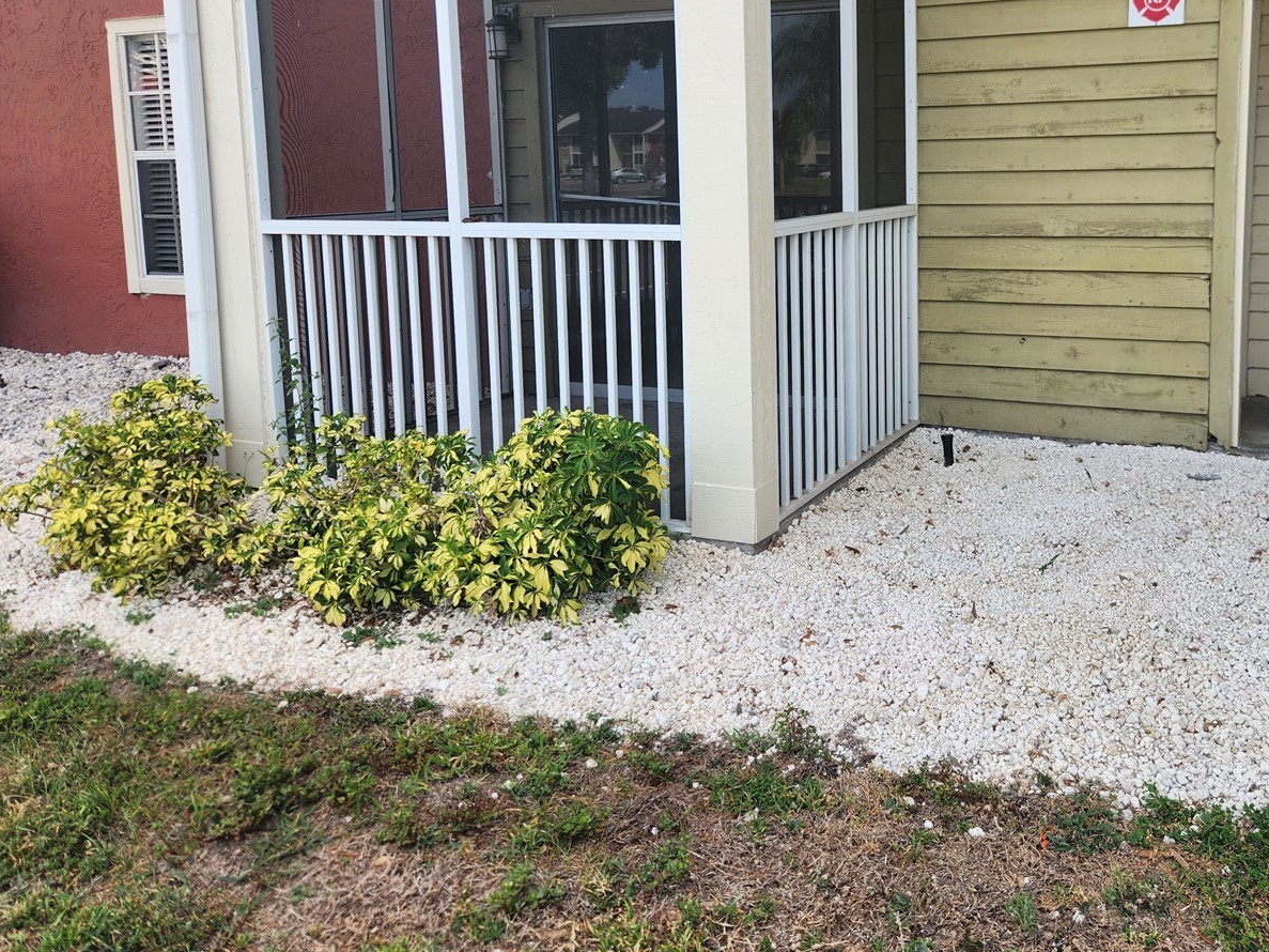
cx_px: 851
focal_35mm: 31
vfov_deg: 44.8
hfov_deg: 57.0
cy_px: 319
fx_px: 1136
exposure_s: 1/485
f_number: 1.8
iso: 20
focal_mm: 5.4
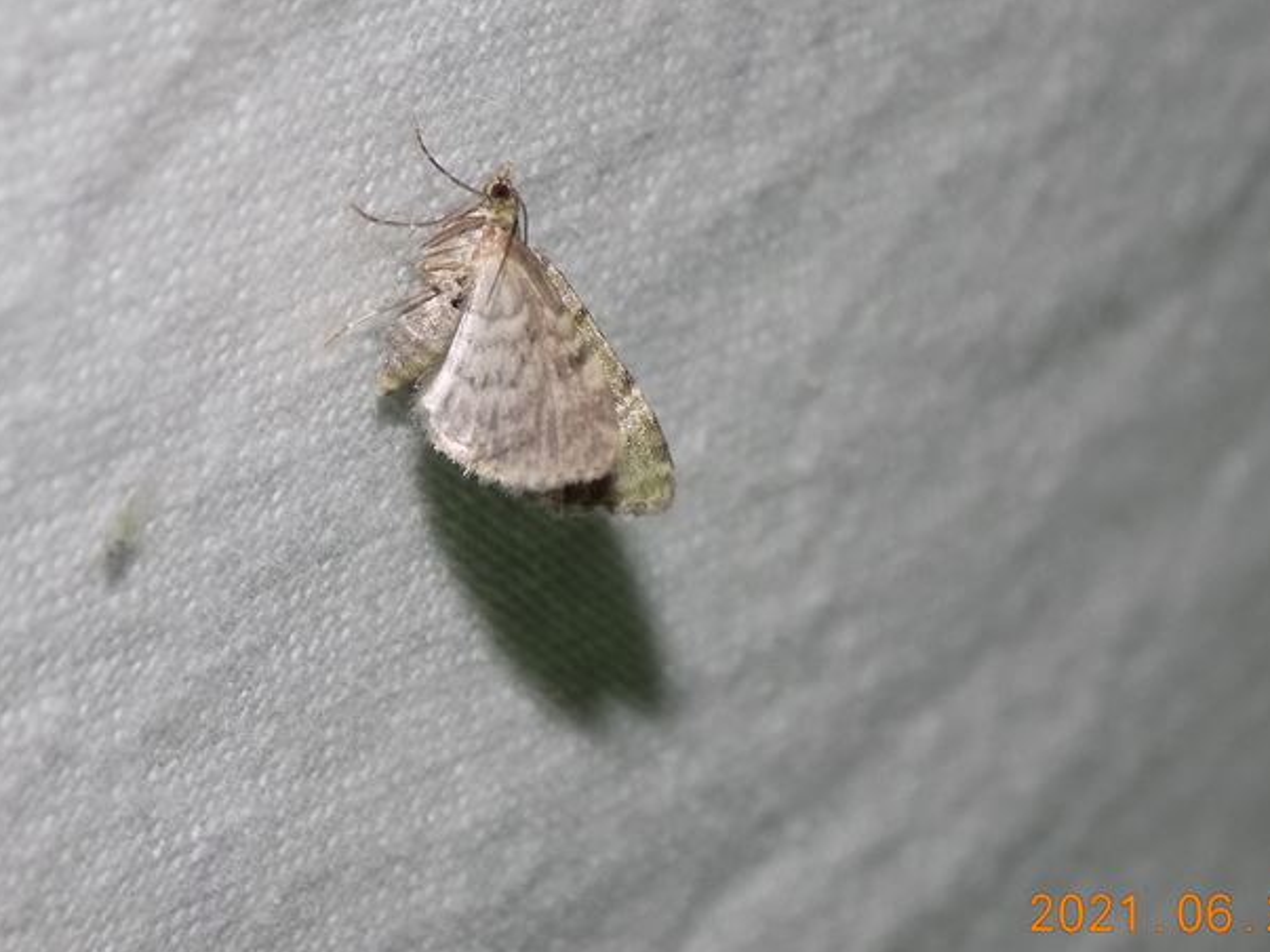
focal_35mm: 167
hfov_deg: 11.8
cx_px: 515
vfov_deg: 8.9
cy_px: 396
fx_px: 6126
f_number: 4.8
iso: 200
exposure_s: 1/30
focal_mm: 20.9
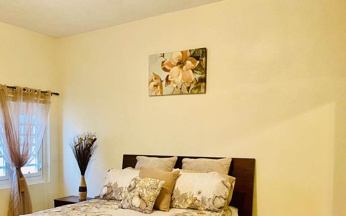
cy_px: 152
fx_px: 349
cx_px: 120
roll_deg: -0.1
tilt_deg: -2.3
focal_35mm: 37
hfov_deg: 51.9
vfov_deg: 34.0
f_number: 1.8
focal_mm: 4.25
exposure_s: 1/60
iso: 250
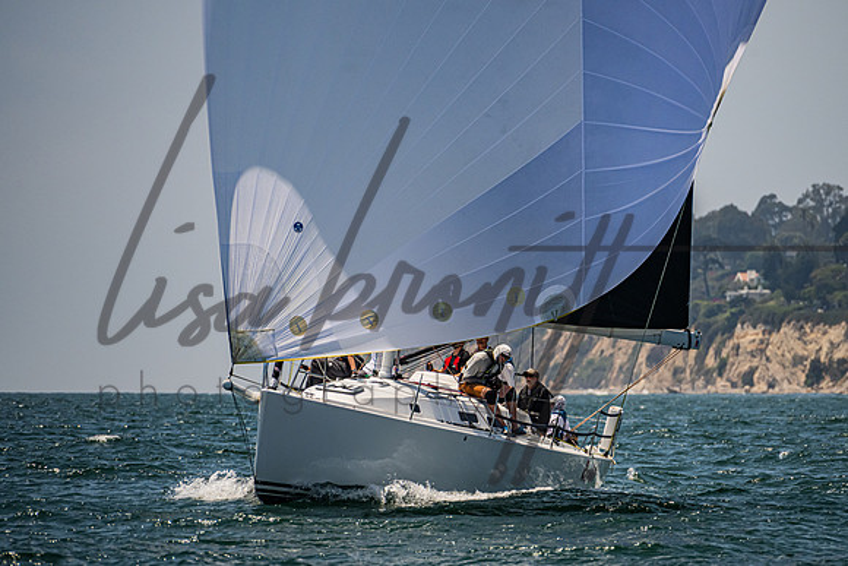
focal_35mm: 509
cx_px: 509
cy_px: 260
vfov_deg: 2.7
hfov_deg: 4.0
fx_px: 11997
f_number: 8
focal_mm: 400
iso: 500
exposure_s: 1/3200
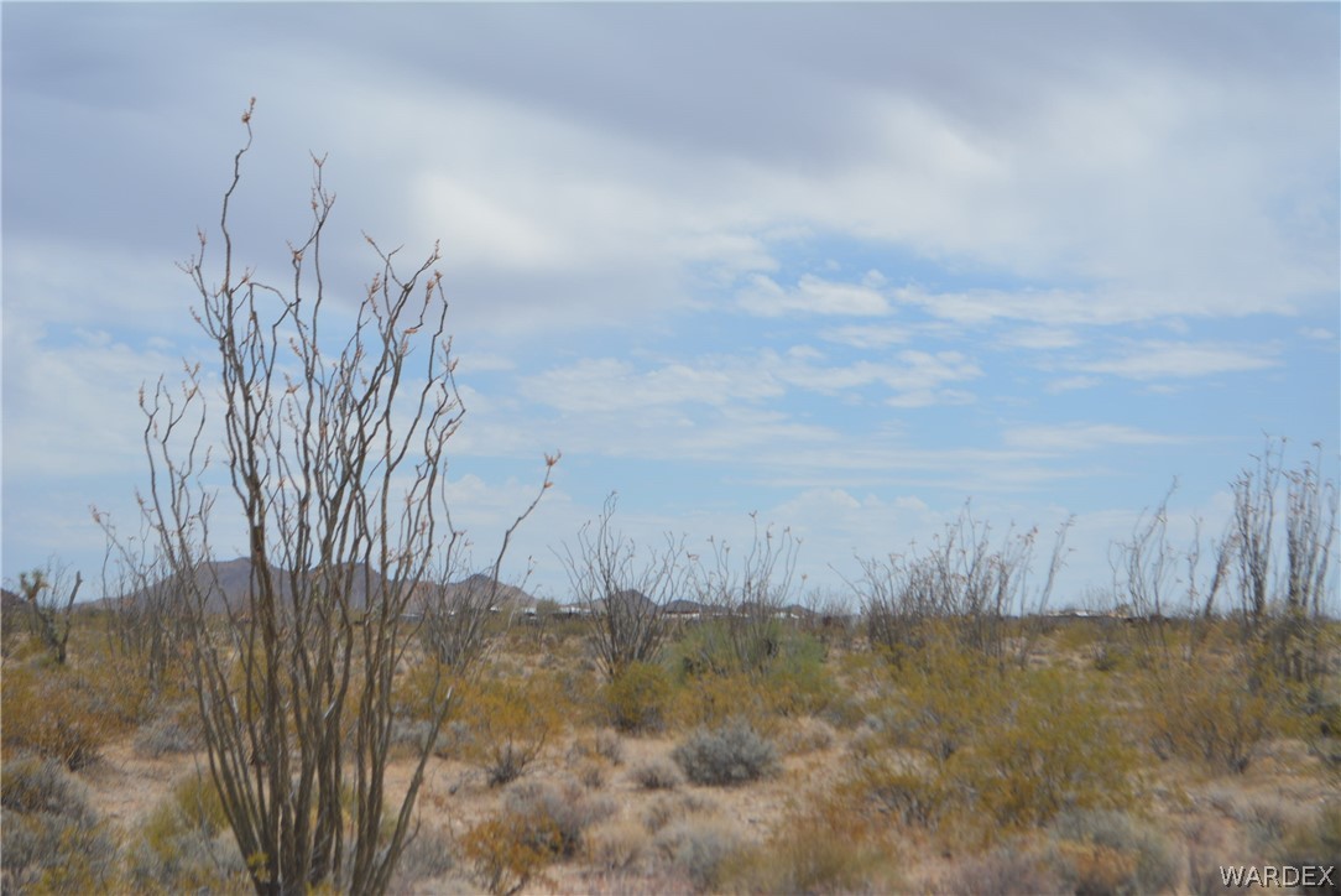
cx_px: 670
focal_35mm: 82
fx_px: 3075
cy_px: 448
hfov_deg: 24.6
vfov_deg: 16.6
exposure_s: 1/2000
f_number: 7.1
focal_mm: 55
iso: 400
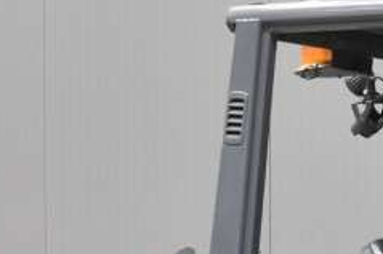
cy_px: 319
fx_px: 1765
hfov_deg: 11.6
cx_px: 659
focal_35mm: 166
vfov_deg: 8.2
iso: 1600
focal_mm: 22
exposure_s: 1/20
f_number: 5
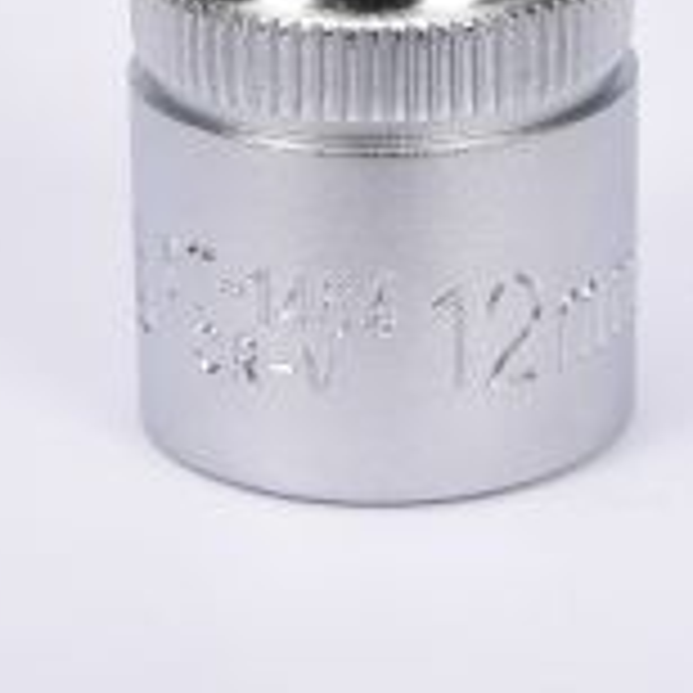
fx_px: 5119
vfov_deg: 7.7
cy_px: 9
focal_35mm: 226
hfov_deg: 7.7
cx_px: 367
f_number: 18
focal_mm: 50
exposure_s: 1/125
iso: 250
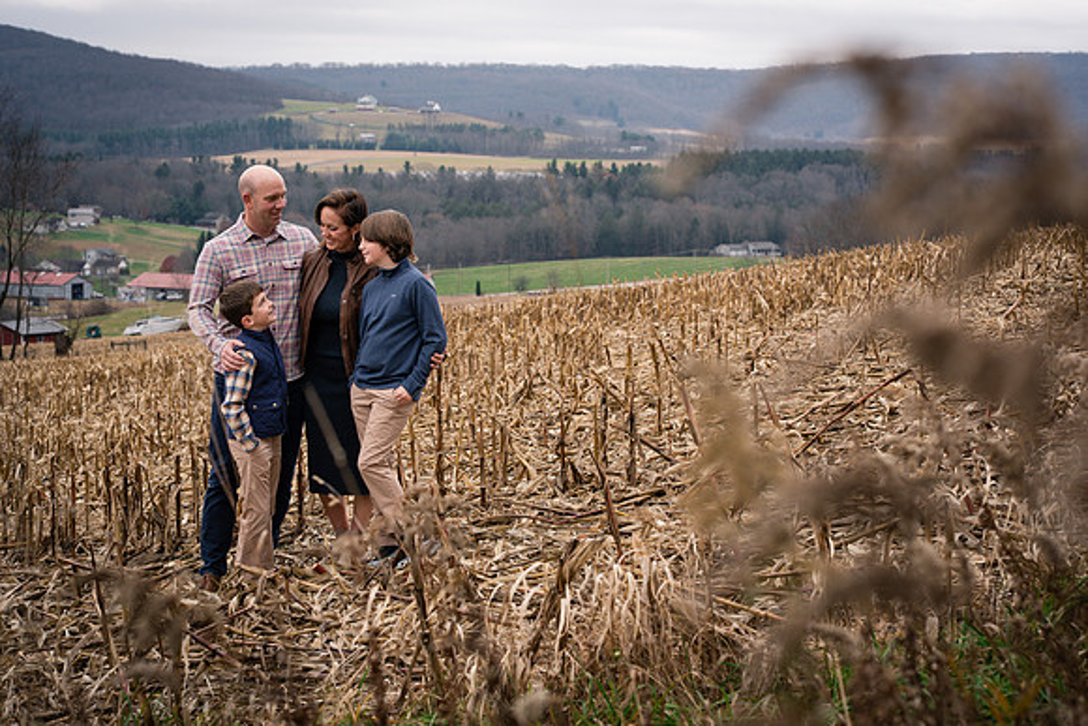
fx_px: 2803
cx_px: 572
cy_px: 361
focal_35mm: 93
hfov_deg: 22.0
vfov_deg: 14.8
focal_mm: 85
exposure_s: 1/250
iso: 320
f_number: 6.3
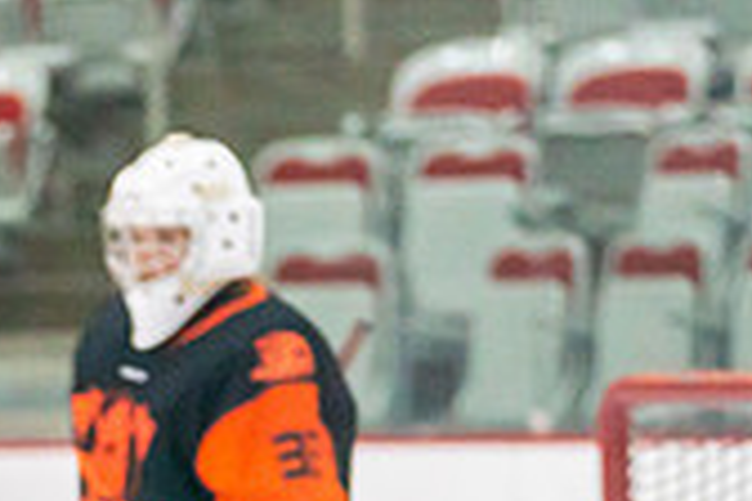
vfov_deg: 2.9
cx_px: 6
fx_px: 10005
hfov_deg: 4.3
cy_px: 931
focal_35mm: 479
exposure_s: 1/1250
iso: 3200
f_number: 2.8
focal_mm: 128
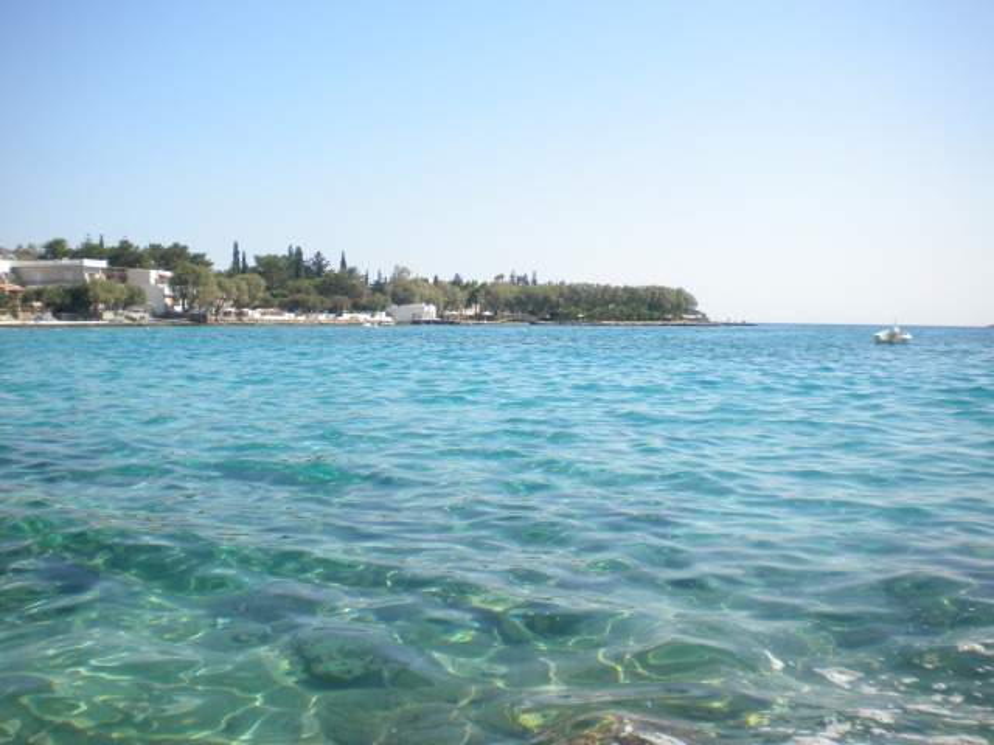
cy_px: 372
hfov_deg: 52.6
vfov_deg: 40.7
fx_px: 1005
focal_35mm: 35
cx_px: 497
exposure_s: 1/624
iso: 80
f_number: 4.6
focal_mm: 6.3
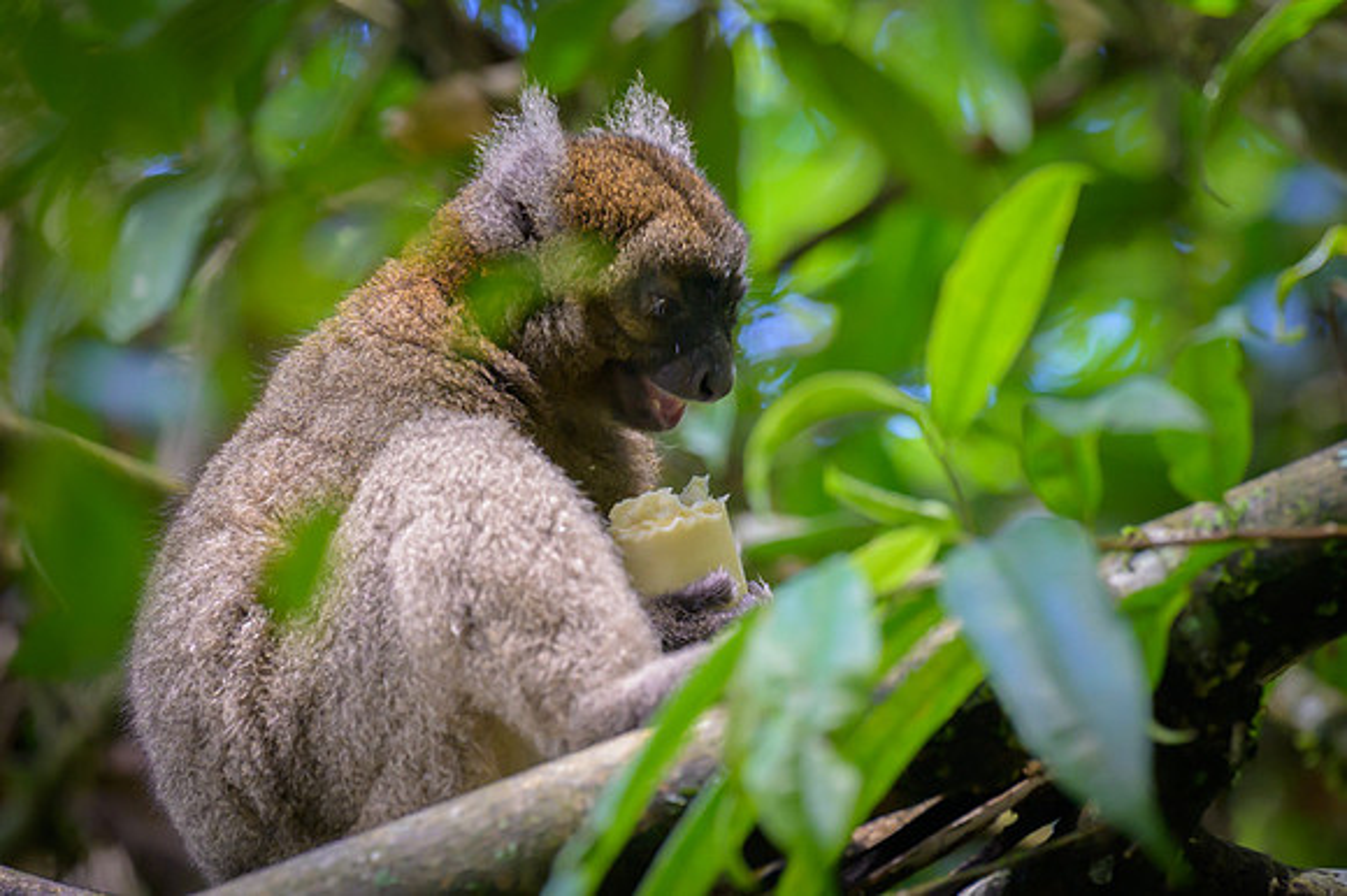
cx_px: 586
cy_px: 342
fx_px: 11258
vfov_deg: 4.6
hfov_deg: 6.8
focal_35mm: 301
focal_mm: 200
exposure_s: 1/400
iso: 2500
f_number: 4
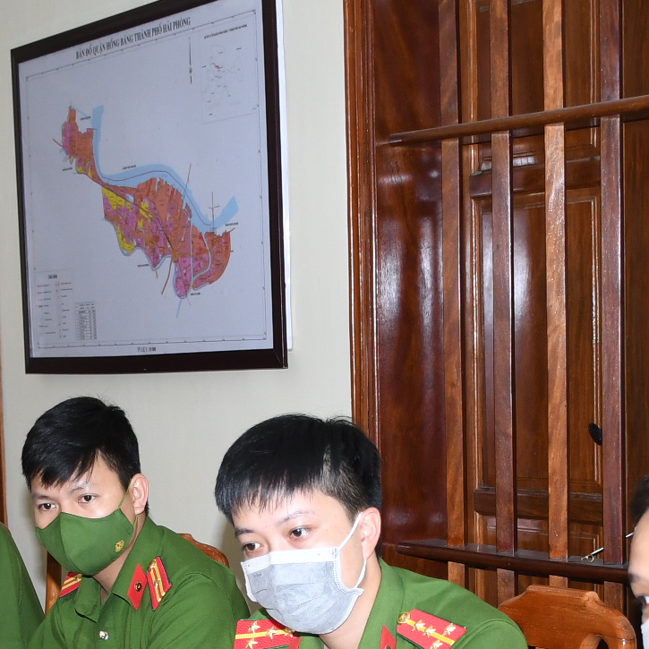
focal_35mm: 113
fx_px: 2389
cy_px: 627
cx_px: 295
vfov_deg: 15.2
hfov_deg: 15.5
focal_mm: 23
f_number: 3.8
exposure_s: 1/200
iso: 400
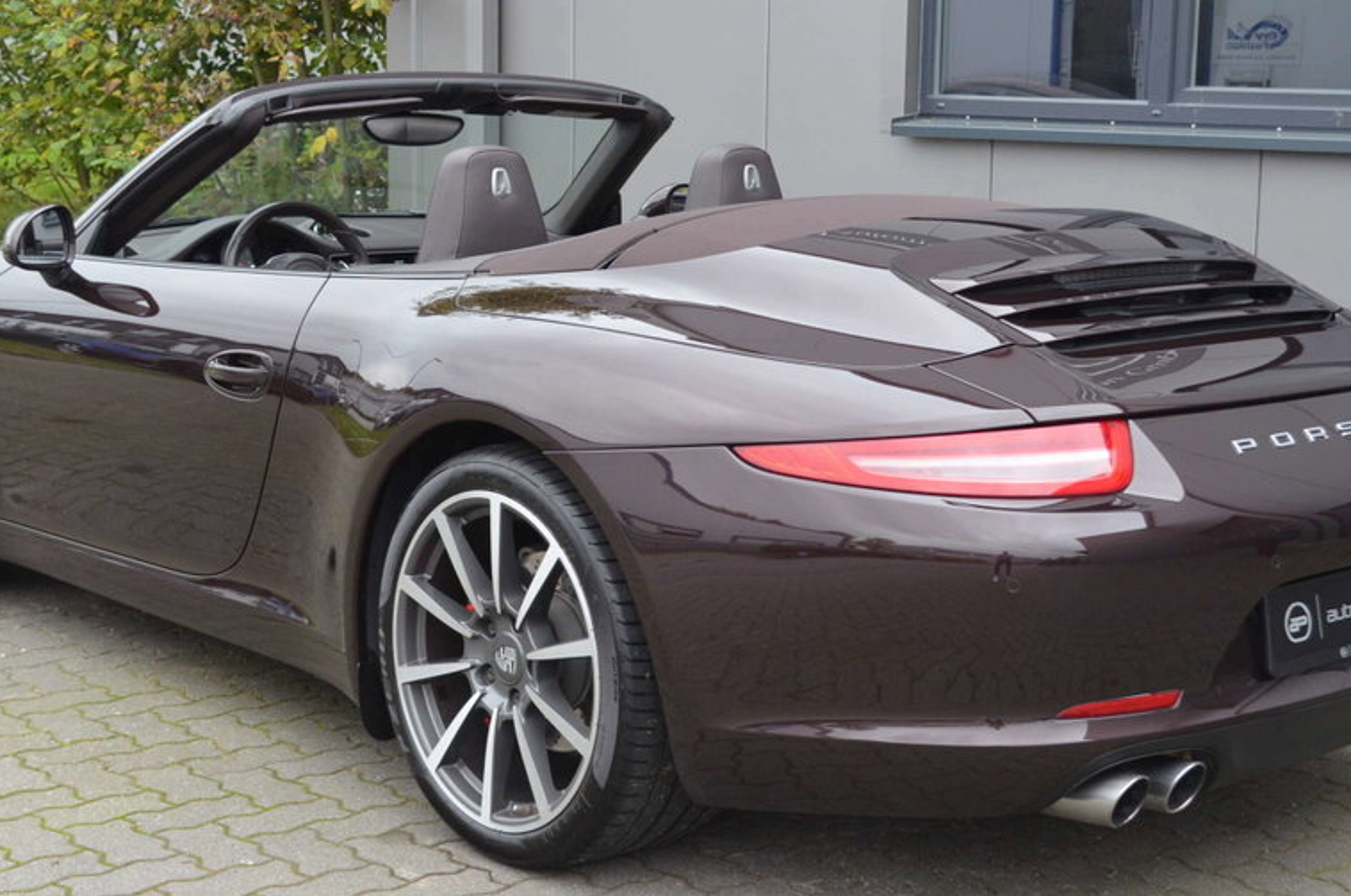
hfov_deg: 34.2
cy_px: 463
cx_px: 673
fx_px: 2199
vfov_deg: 23.0
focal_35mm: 59
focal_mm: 29
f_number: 4.5
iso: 900
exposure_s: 1/30
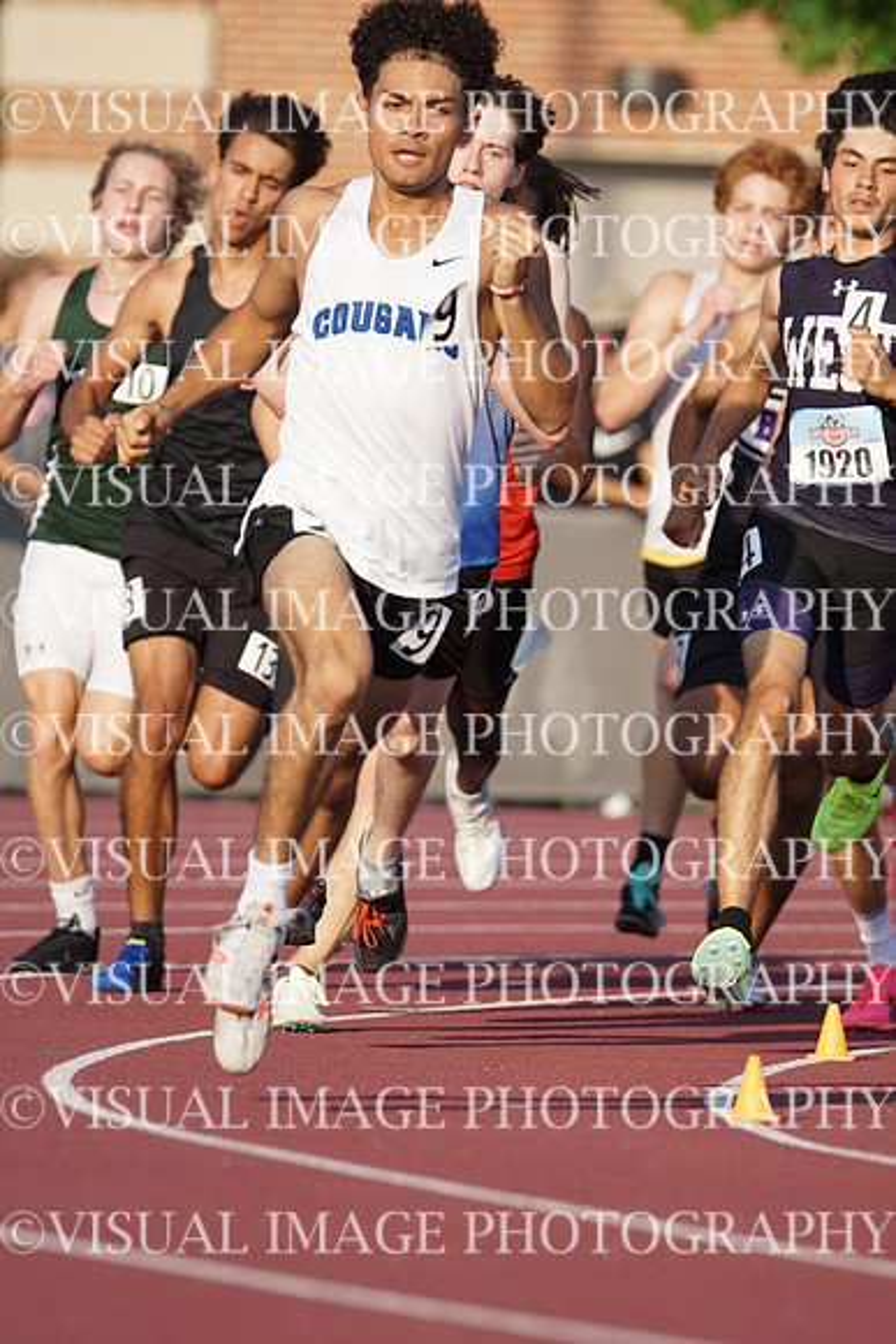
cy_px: 672
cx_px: 448
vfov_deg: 3.8
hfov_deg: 2.5
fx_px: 20146
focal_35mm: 540
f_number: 5.6
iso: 640
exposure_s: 1/1600
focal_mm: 360
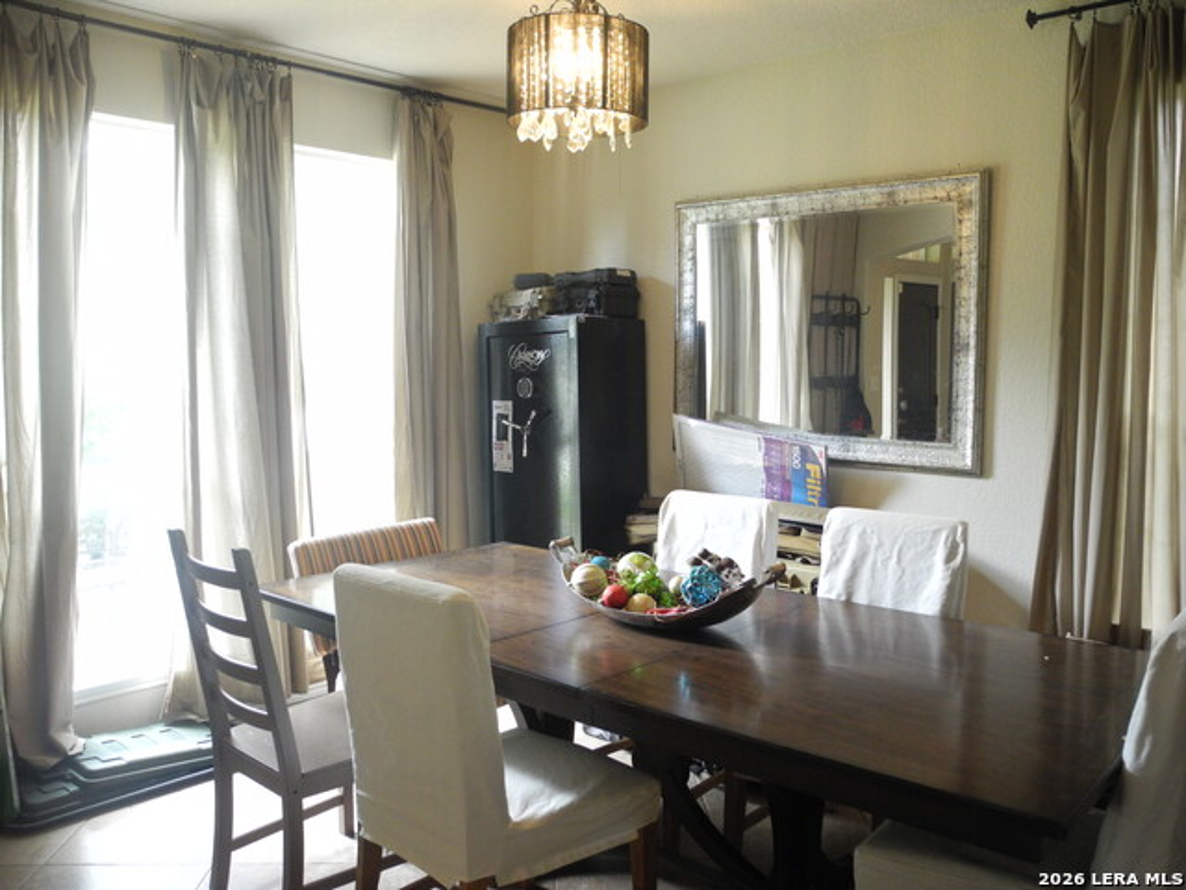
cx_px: 593
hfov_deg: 63.4
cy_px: 445
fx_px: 959
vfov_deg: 49.7
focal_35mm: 28
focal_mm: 6
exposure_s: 1/24.2
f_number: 2.8
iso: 400
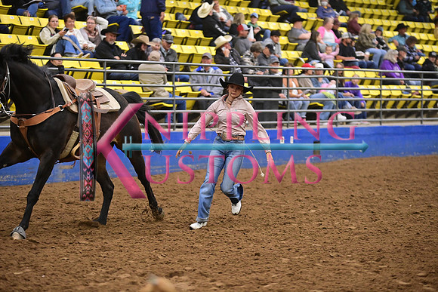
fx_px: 1582
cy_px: 146
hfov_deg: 15.8
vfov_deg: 10.6
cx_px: 219
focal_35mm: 130
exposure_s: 1/640
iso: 5000
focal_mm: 130
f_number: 2.8
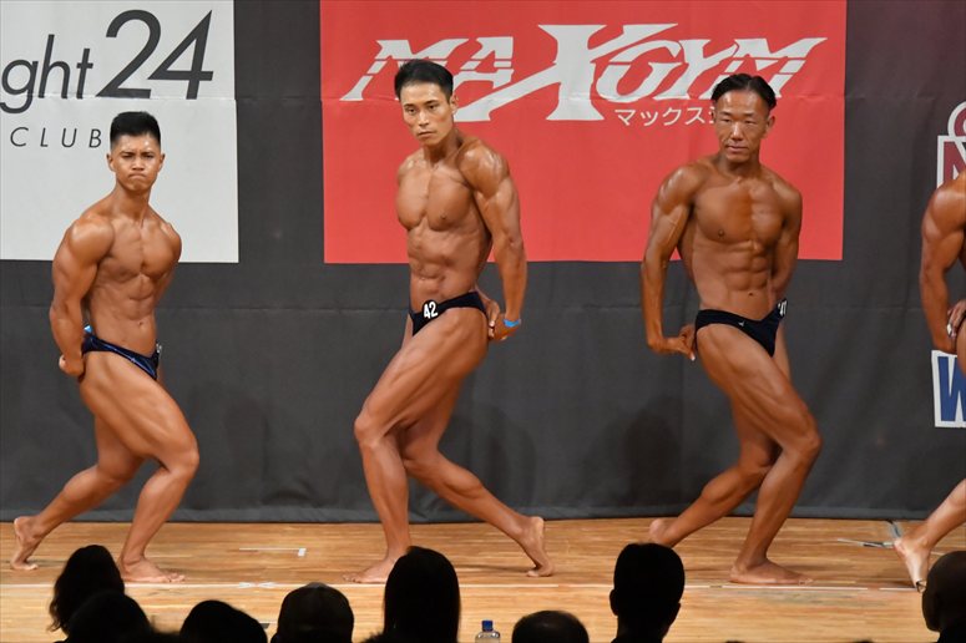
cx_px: 483
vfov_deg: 5.1
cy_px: 322
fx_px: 7242
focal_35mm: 270
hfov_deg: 7.6
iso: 10000
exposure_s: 1/400
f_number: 5.6
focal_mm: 180
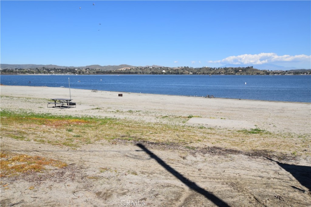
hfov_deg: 61.9
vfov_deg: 43.6
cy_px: 104
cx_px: 156
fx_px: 259
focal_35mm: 30
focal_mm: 20
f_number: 10
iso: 200
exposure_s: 1/400
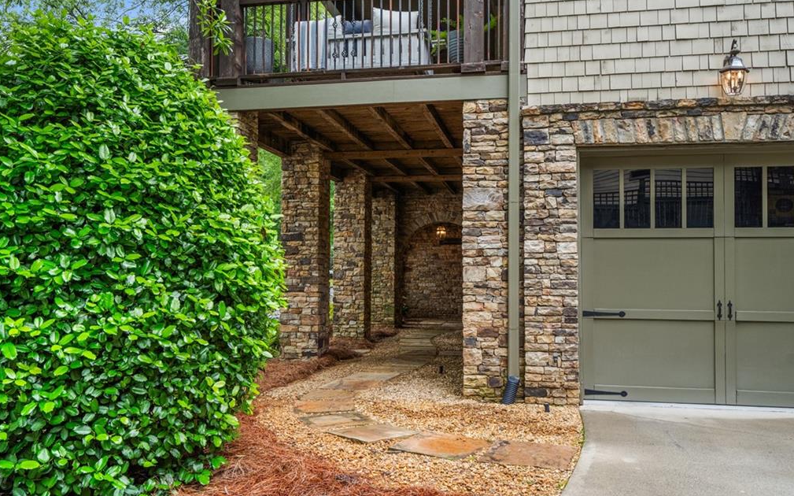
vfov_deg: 41.8
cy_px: 249
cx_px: 398
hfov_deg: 62.9
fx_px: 649
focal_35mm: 30
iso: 1250
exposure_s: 1/250
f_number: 6.3
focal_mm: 29
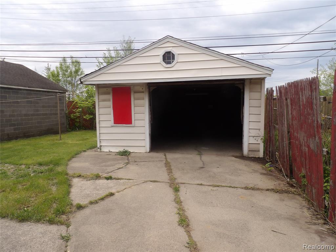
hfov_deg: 71.6
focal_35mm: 24
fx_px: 233
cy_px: 126
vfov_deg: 56.8
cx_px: 168
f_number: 3.2
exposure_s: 1/873
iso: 100
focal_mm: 4.3
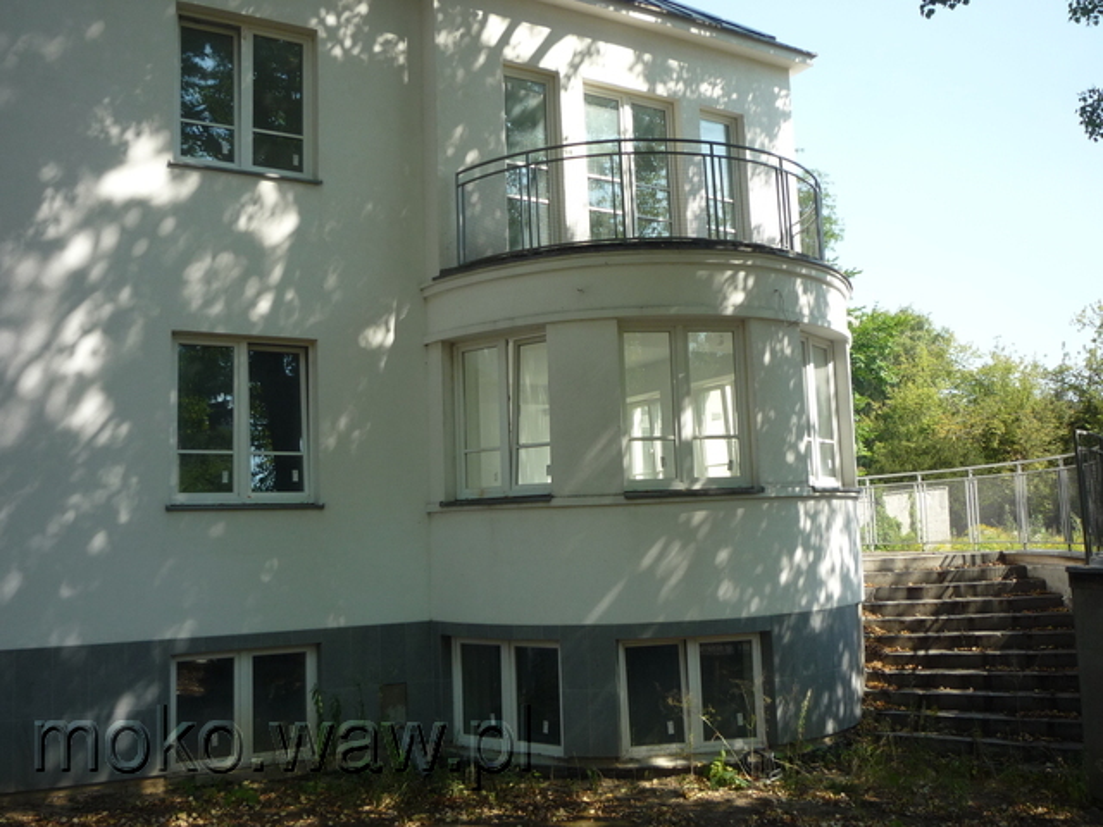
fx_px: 1020
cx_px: 552
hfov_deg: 56.8
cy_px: 414
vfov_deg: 44.2
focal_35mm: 32
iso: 100
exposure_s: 1/200
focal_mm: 5.2
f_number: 4
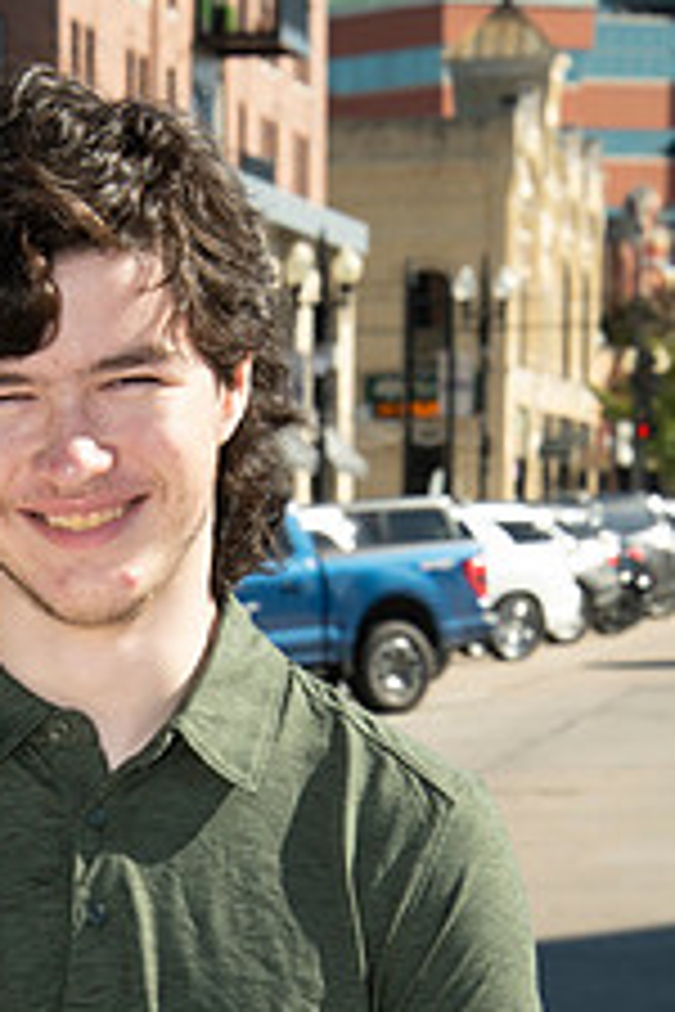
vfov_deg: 9.1
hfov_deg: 6.1
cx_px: 72
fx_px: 6300
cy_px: 954
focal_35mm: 224
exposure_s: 1/160
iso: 400
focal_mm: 112
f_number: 14
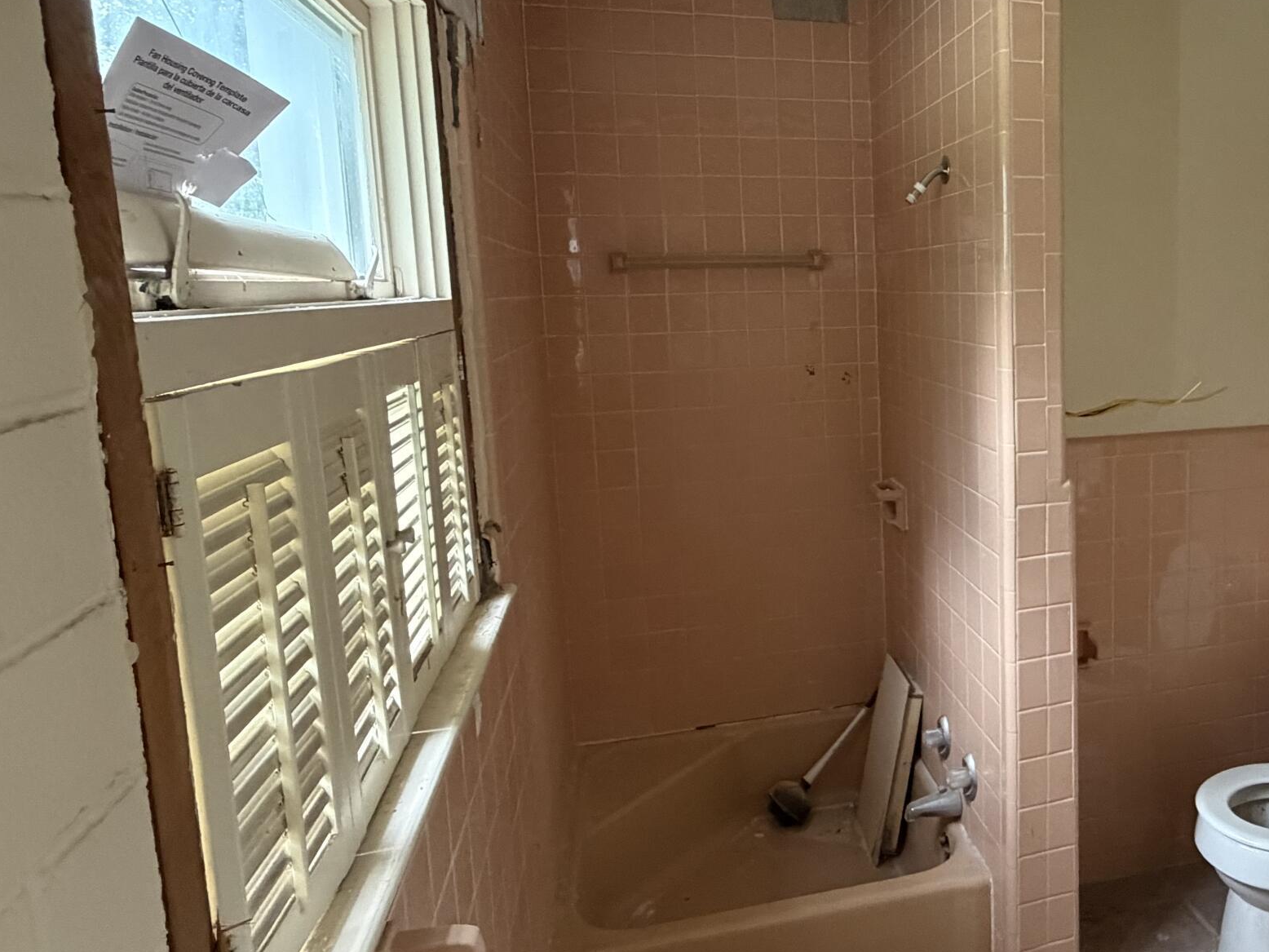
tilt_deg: -8.3
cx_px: 945
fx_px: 990
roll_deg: +2.3
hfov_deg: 61.8
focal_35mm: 27
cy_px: 411
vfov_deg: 51.2
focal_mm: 2.22
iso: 640
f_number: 2.2
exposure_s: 1/60
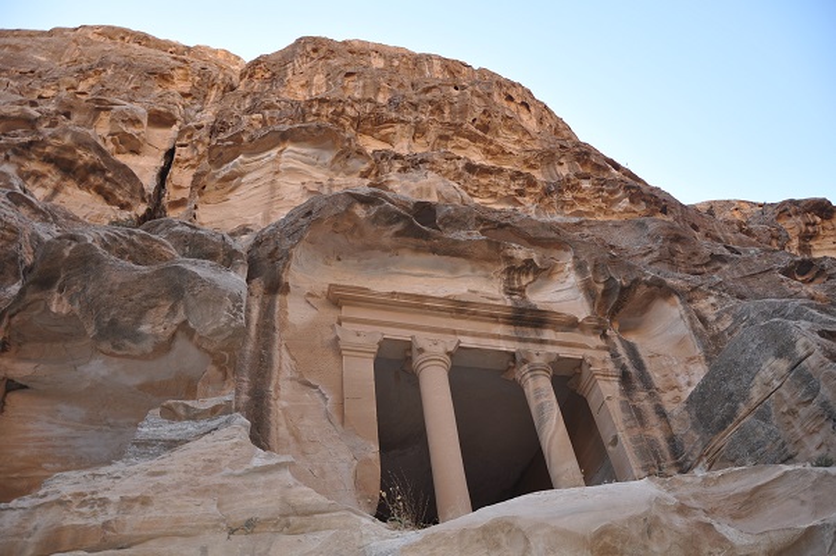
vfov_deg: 47.8
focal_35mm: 27
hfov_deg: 67.4
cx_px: 418
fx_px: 626
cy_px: 278
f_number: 3.5
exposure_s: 1/200
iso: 200
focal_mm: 18
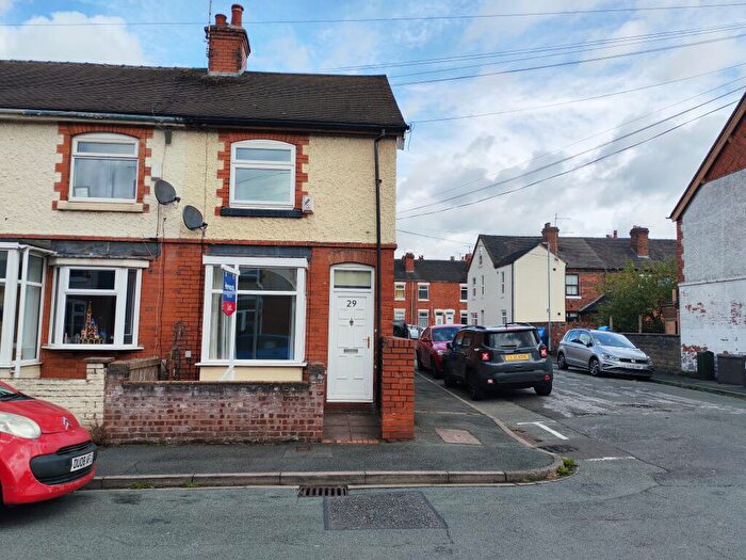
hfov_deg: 63.4
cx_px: 373
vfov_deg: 49.7
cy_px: 280
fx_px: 603
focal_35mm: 28
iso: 50
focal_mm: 6.12
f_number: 1.9
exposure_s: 1/460
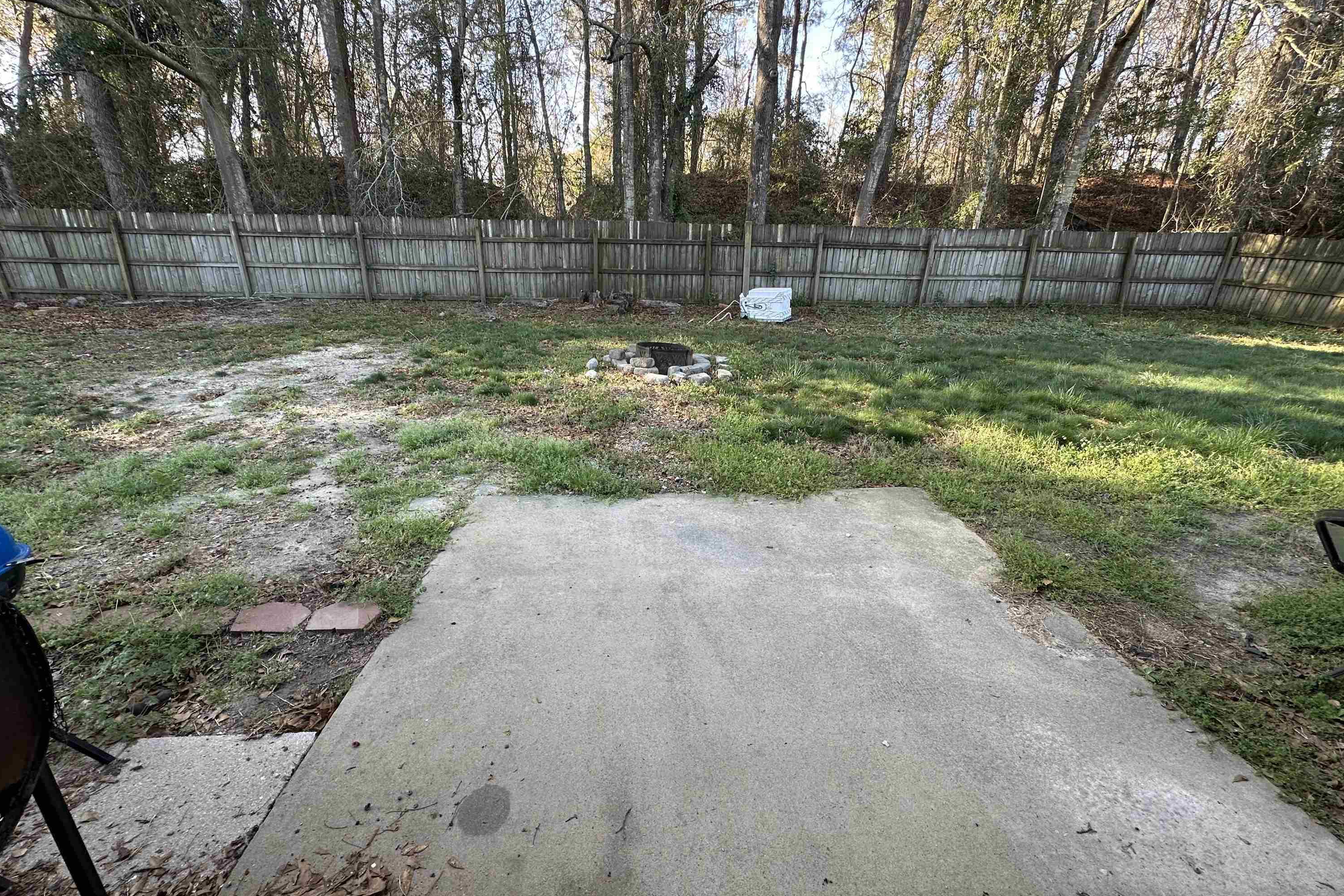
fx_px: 560
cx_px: 662
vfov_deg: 77.3
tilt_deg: -18.6
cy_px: 430
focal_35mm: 15
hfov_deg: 100.4
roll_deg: -1.5
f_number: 2.2
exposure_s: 1/99
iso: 50
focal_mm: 2.22
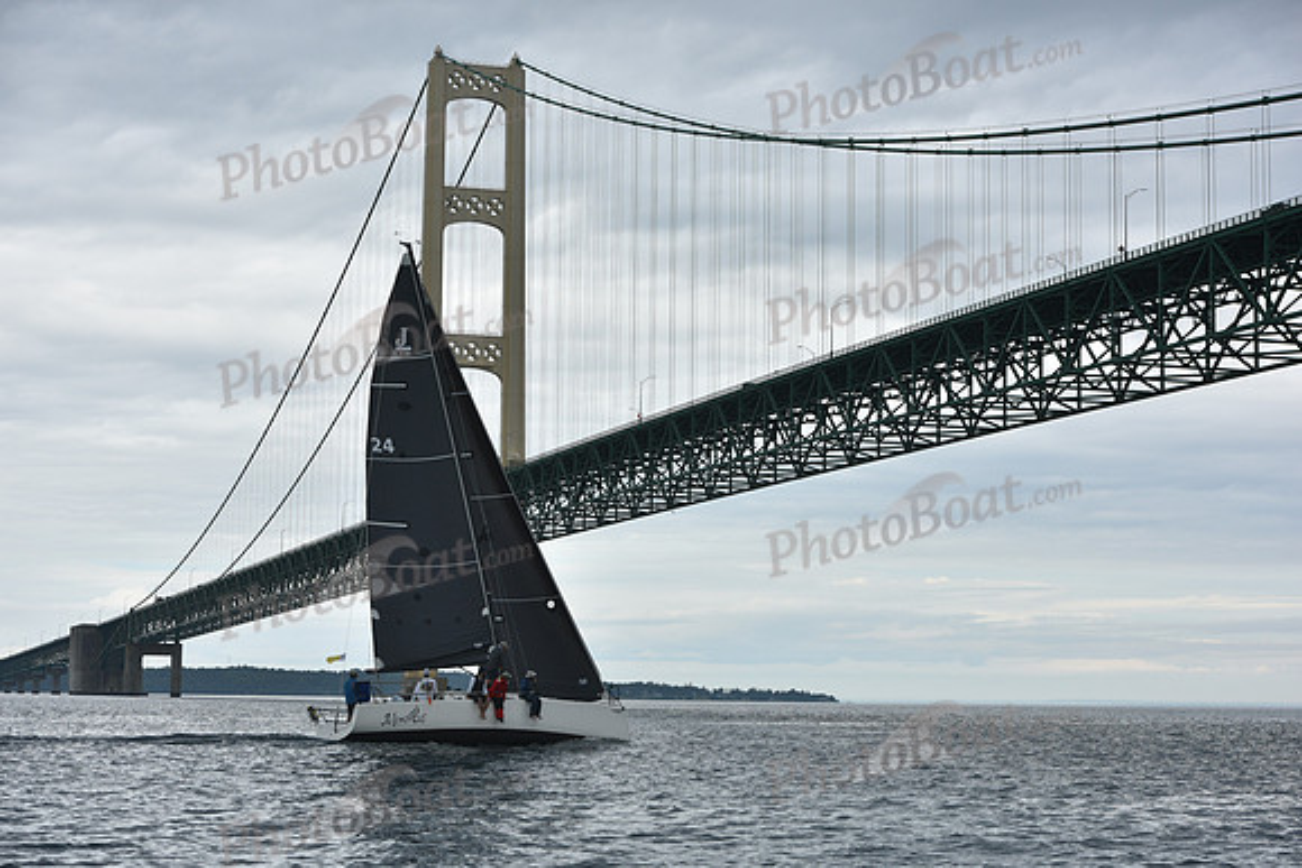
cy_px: 434
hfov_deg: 28.8
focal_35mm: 70
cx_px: 651
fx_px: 2532
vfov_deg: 19.5
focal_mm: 70
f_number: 6.3
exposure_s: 1/800
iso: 250
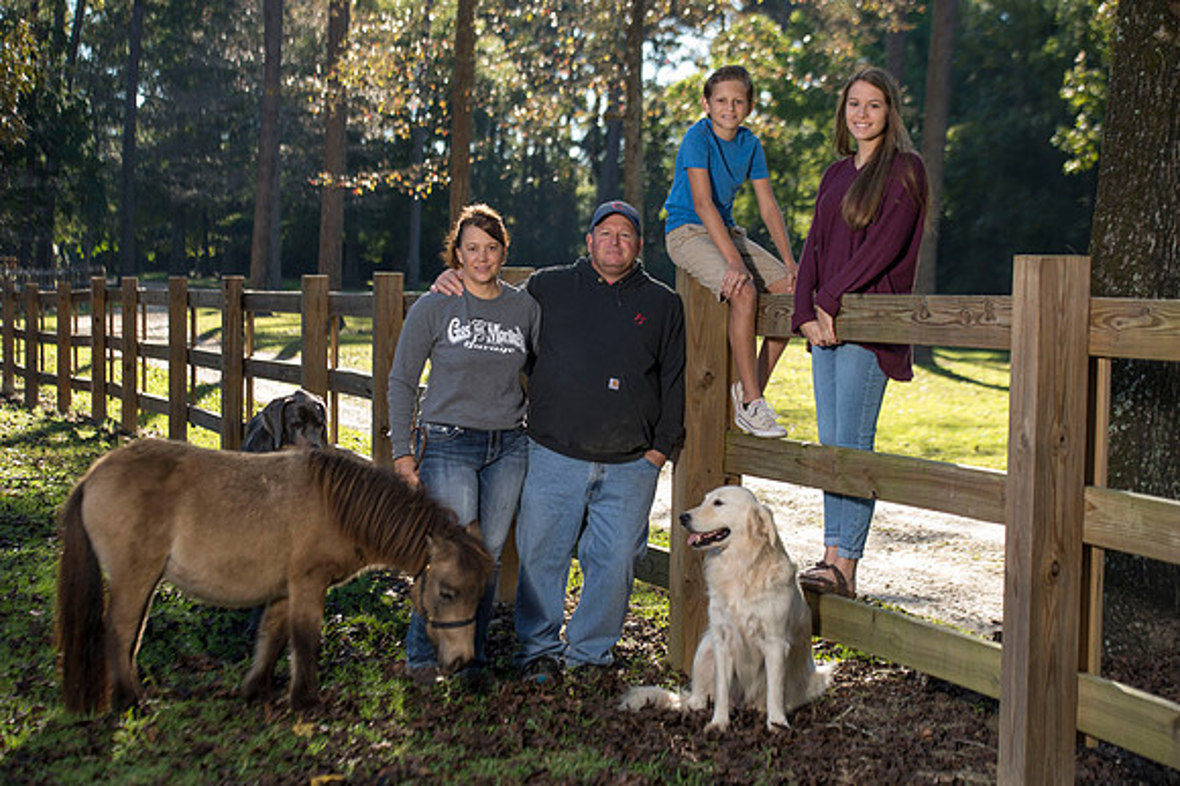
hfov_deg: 28.9
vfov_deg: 19.4
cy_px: 393
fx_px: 2293
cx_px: 590
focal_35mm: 70
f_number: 4
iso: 50
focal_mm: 70
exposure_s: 1/125
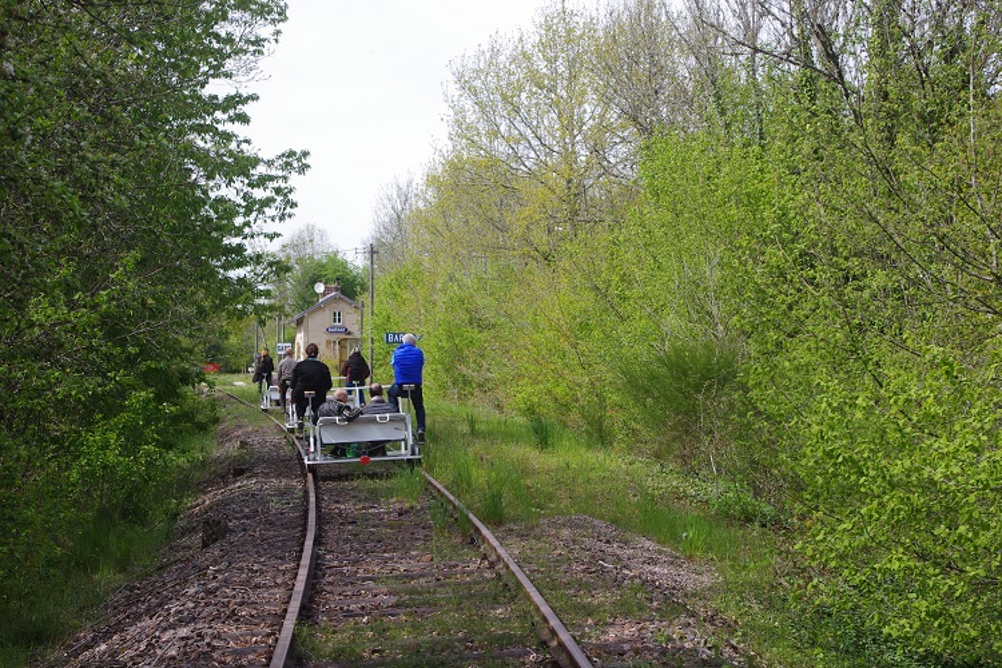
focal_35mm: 72
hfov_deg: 28.1
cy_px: 334
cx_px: 501
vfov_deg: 18.9
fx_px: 2004
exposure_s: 1/500
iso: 200
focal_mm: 47.5
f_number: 5.6
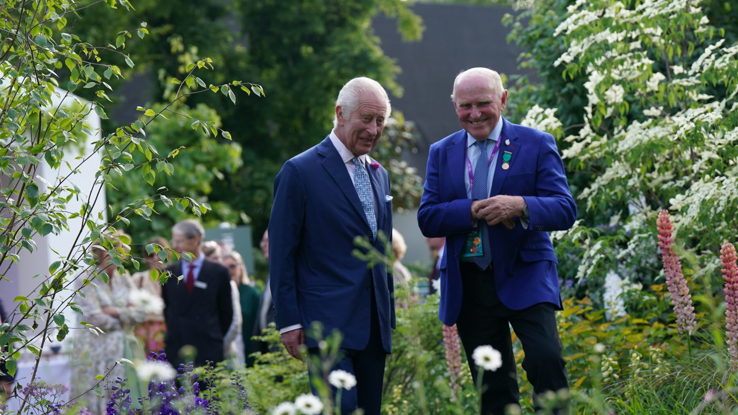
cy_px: 231
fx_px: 2270
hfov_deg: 18.5
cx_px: 369
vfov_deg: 10.4
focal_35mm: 116
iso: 500
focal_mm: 110
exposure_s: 1/640
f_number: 4
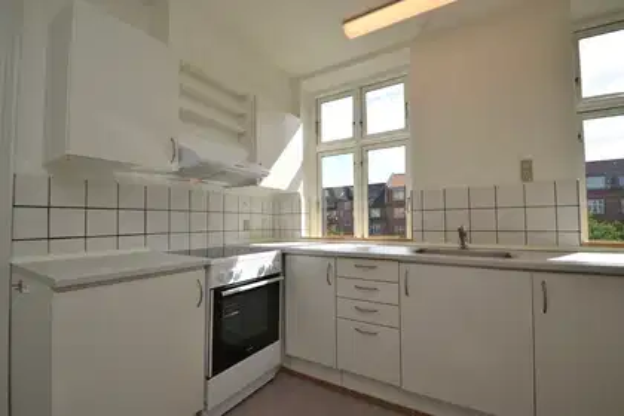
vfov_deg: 77.3
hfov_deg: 100.4
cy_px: 208
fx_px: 260
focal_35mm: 15
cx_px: 312
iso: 100
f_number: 6.3
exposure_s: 1/160
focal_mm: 10
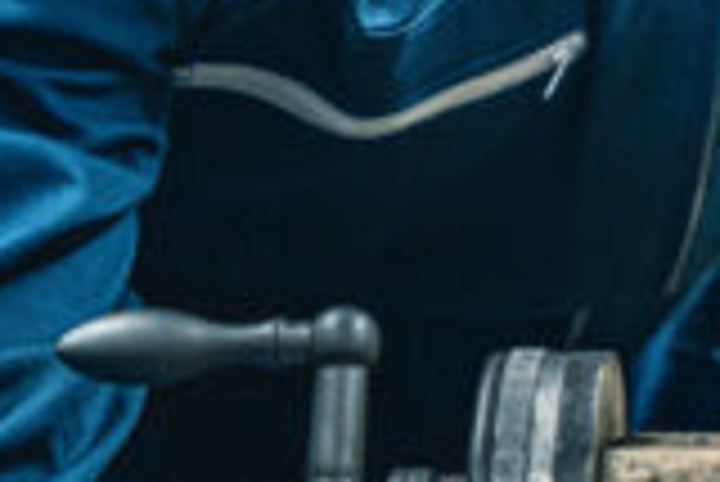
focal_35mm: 306
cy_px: -457
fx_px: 6125
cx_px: 1458
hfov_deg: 6.5
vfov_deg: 4.4
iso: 640
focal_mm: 70
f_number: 2.8
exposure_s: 1/125
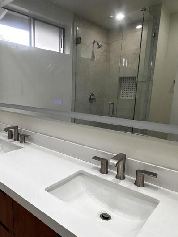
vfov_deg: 65.3
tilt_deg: -11.3
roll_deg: -1.2
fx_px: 185
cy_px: 125
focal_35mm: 27
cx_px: 55
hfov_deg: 50.1
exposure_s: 1/120
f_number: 2.2
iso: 80
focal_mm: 2.22
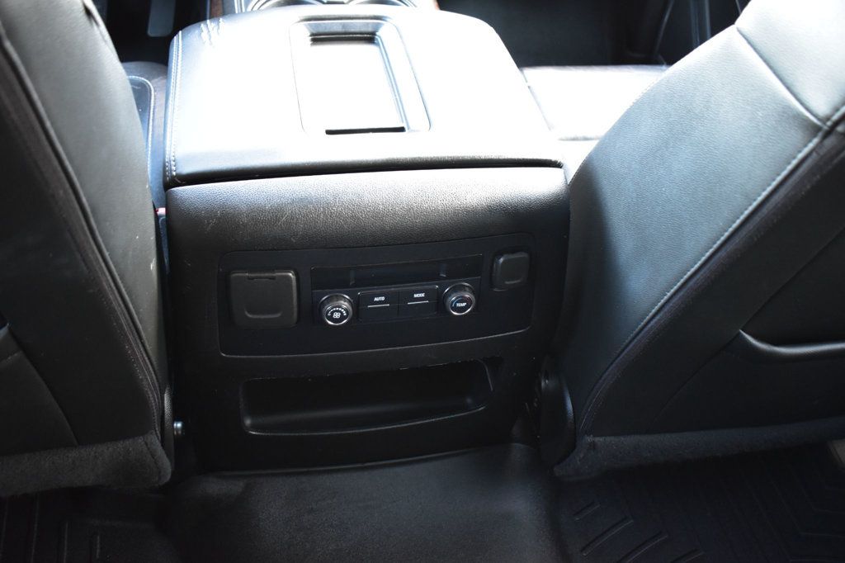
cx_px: 422
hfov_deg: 55.1
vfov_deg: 38.3
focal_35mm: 34
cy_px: 282
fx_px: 809
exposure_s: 1/10
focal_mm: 23
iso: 1600
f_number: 3.8
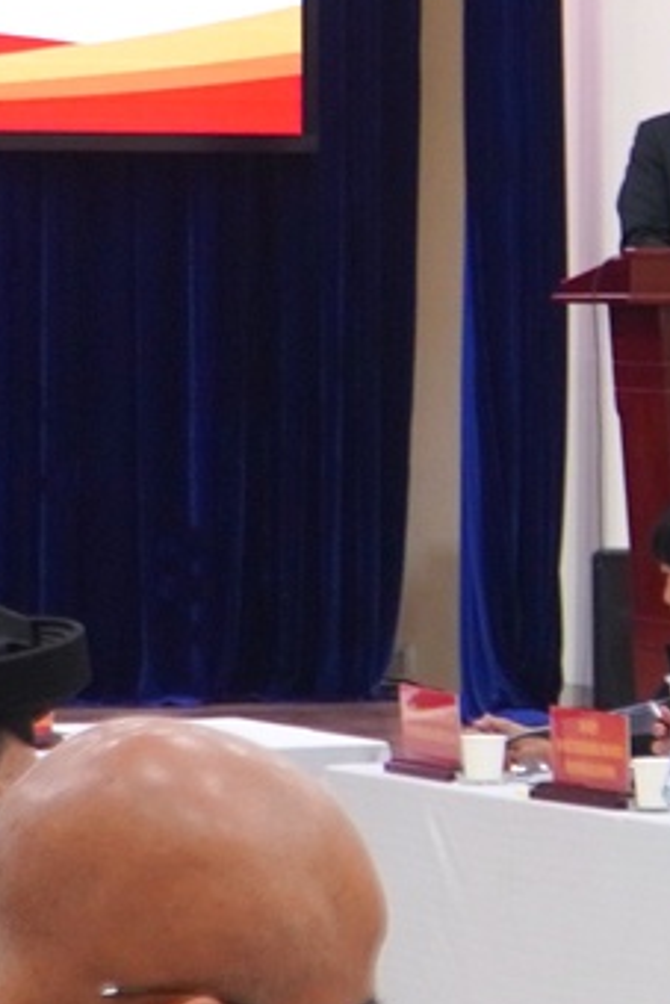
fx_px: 5410
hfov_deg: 7.0
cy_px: 509
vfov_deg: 10.6
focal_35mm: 194
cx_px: 832
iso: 320
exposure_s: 1/40
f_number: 4
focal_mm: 22
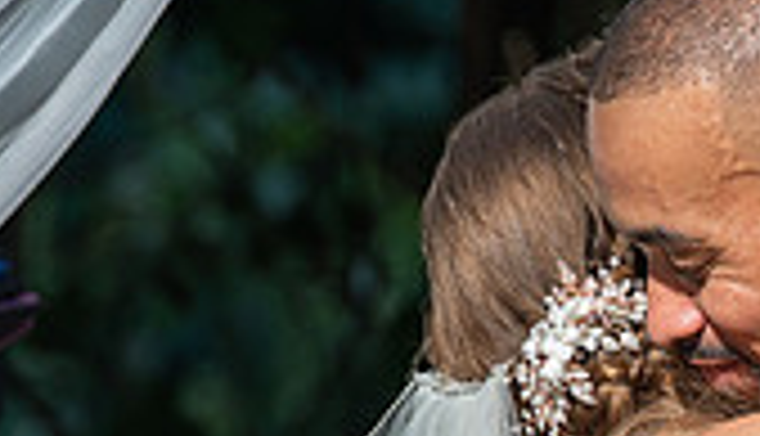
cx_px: 1373
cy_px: 562
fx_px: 18490
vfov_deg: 1.4
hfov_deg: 2.3
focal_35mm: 913
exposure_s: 1/400
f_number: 4
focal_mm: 178
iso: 50
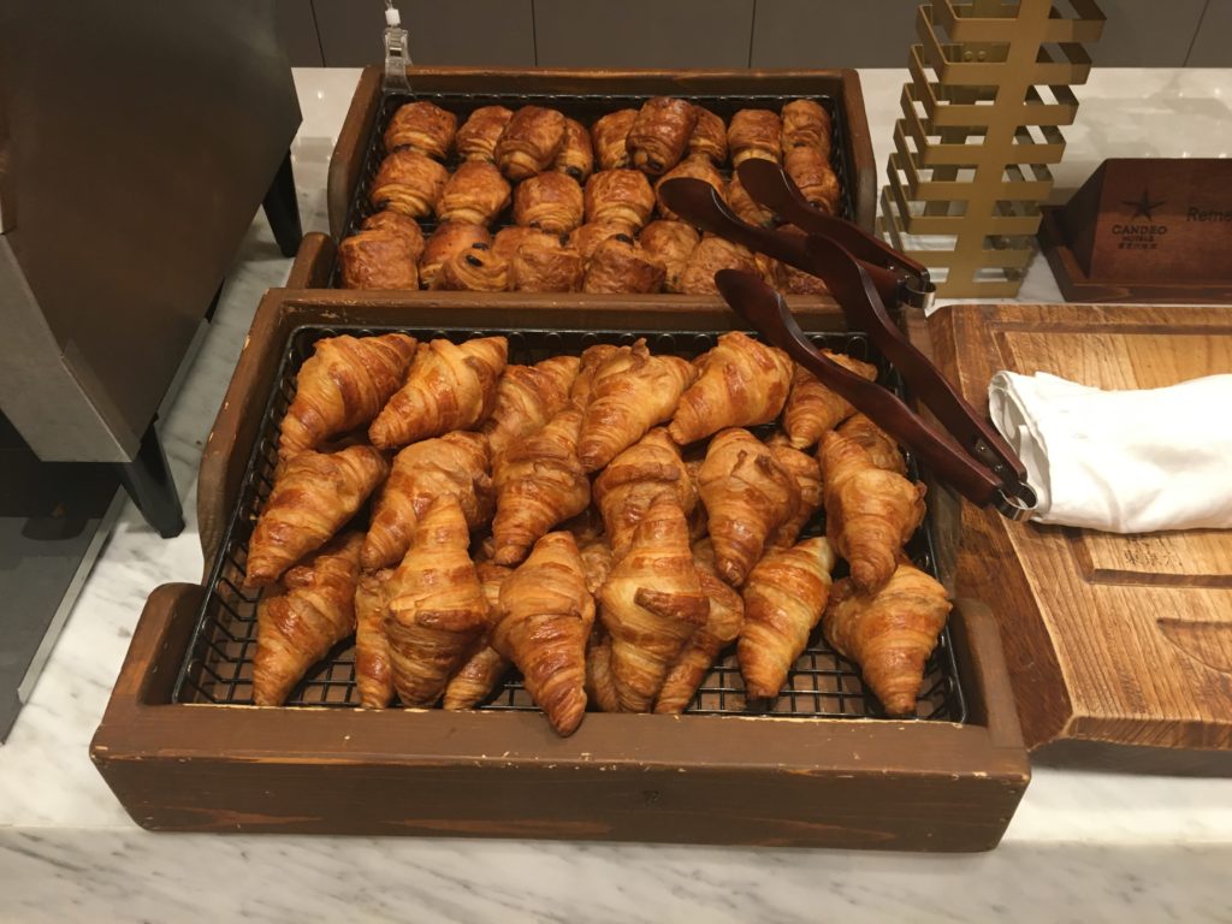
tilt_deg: -44.5
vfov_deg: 48.2
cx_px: 616
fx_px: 1032
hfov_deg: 61.7
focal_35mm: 29
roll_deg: +3.5
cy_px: 462
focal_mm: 4.15
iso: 100
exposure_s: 1/30
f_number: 2.2
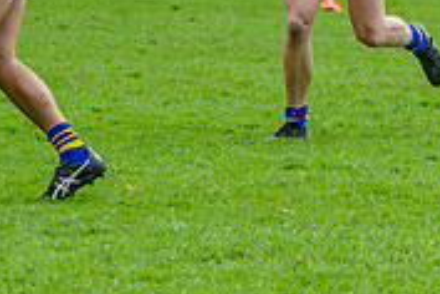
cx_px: -54
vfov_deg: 2.2
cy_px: 9
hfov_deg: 3.2
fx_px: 7773
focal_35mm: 636
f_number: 5
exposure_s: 1/1250
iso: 1250
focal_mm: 160
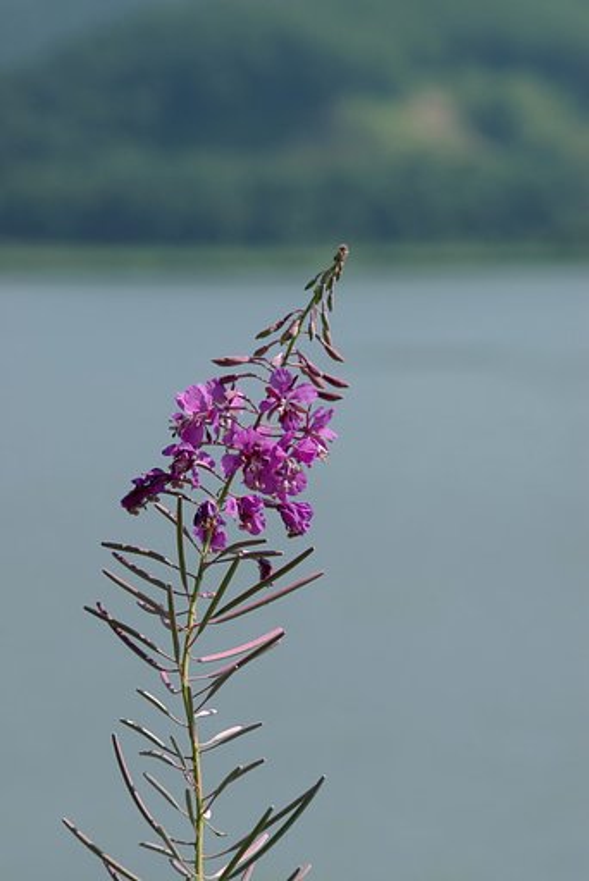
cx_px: 294
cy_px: 440
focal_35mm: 202
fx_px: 4963
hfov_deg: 6.8
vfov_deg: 10.2
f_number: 10
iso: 200
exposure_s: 1/400
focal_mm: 135
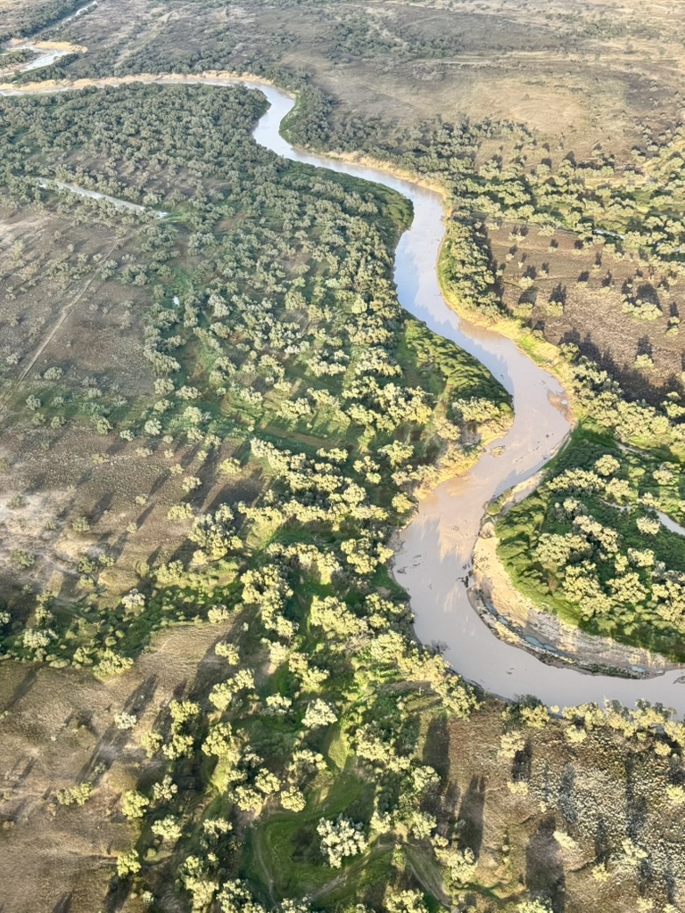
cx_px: 342
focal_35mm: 48
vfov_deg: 39.7
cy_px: 456
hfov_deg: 30.3
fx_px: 1266
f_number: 1.78
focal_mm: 6.76
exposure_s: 1/499
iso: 64
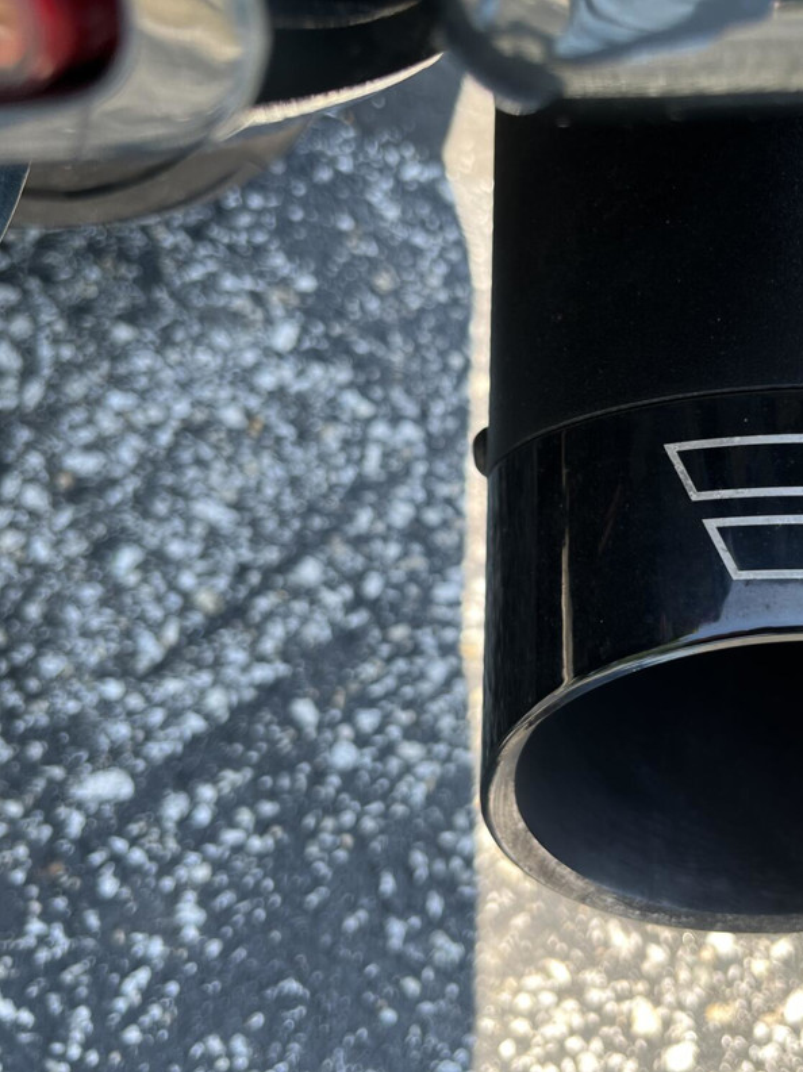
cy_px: 539
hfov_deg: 40.0
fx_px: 1083
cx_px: 559
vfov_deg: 52.6
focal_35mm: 35
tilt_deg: -74.2
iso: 40
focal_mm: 5.1
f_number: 1.6
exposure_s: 1/207
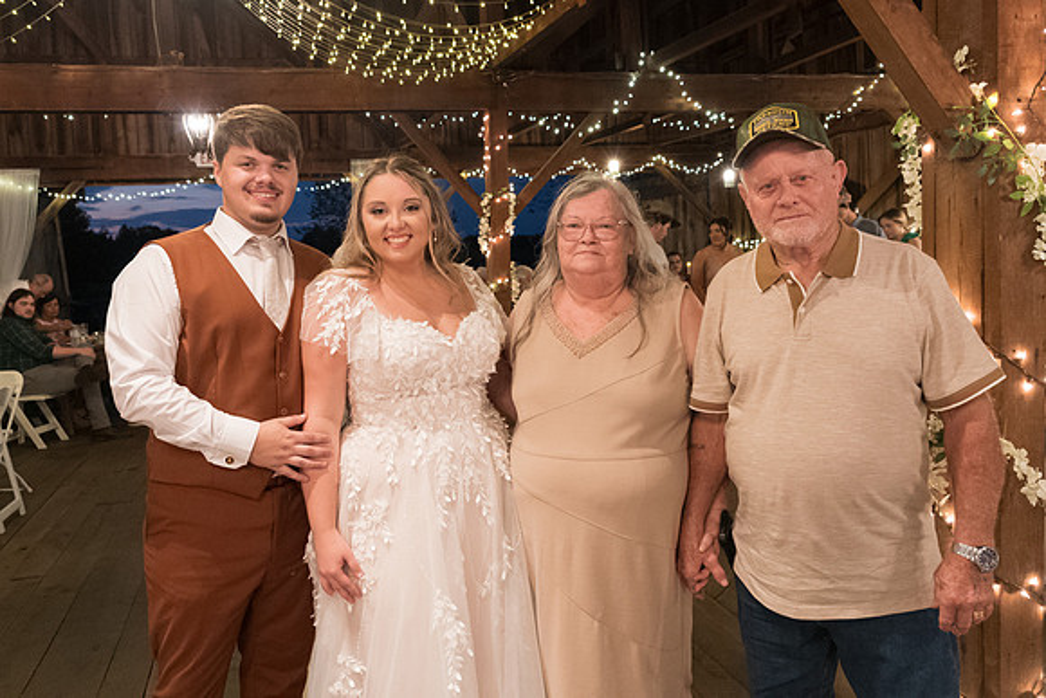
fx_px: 836
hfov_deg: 64.1
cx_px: 517
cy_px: 322
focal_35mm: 29
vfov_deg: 45.3
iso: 6400
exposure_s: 1/40
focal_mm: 26
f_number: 6.3
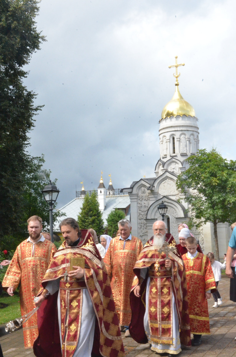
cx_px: 118
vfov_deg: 39.0
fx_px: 504
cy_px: 178
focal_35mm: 51
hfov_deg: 26.4
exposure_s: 1/250
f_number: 29
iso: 4500
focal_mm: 34
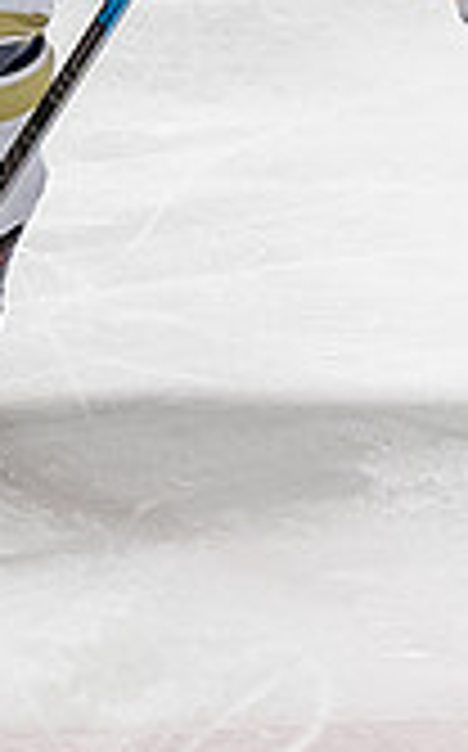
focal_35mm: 640
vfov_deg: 3.3
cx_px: 418
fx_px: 13095
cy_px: -450
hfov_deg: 2.0
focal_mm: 70
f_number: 3.2
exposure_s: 1/800
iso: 1600
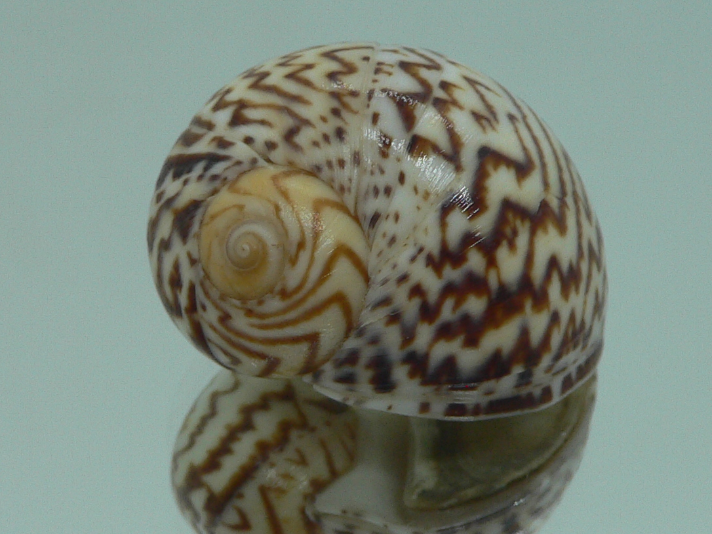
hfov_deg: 29.8
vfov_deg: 22.6
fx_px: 1337
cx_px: 393
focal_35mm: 65
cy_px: 289
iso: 80
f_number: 2.8
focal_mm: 4.6
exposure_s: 1/60
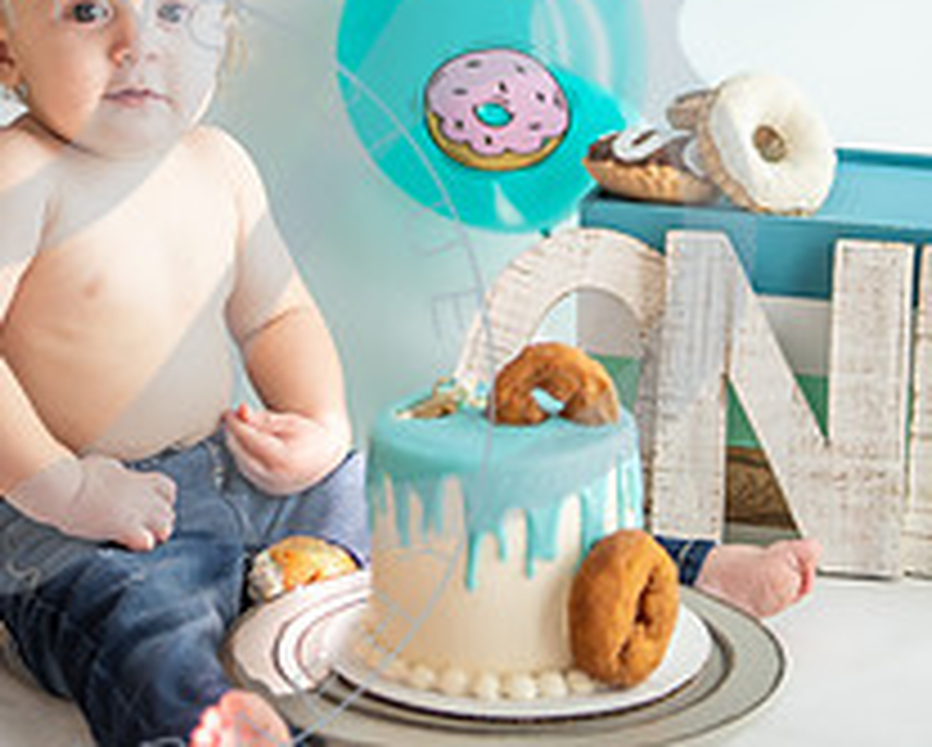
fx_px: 3092
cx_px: 279
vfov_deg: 13.6
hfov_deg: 17.1
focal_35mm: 112
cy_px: 45
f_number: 2.8
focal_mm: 55
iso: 320
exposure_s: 1/200
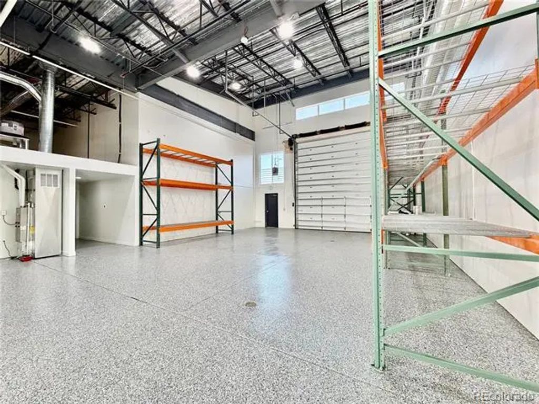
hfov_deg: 102.1
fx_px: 218
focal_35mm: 14
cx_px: 270
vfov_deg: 85.7
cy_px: 202
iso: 64
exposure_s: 1/149
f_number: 2.2
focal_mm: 2.22
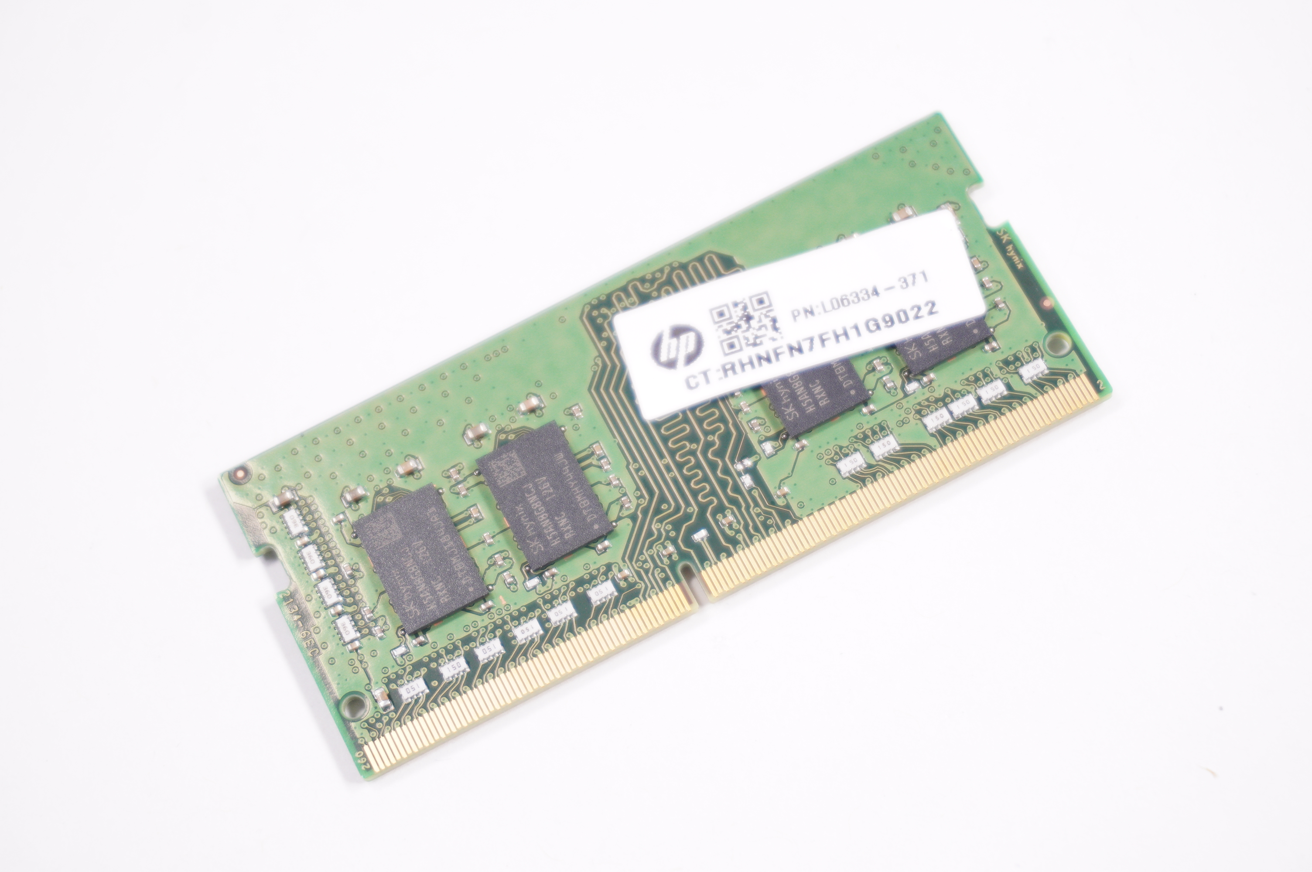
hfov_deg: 27.0
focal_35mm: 75
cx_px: 656
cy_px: 436
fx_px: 2731
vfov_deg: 18.1
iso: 400
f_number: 5.6
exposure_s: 1/125
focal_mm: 50
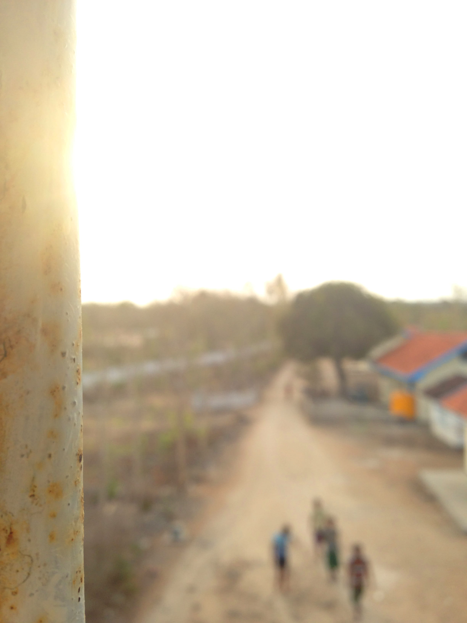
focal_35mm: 33
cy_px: 312
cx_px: 234
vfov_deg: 55.4
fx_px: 594
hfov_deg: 42.9
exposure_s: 1/243
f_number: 2.4
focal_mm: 4.12
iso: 50
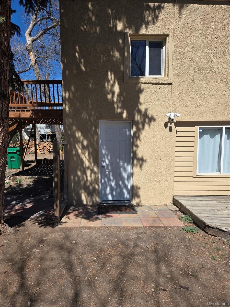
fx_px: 204
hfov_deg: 58.9
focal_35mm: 23
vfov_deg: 73.9
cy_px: 154
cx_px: 115
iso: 40
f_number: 1.8
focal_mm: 5.4
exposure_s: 1/2921
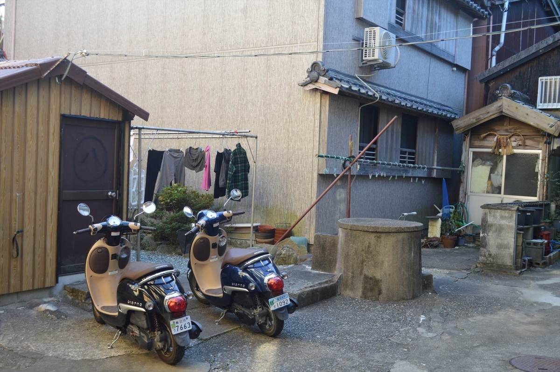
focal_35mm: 39
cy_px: 186
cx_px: 280
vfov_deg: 34.2
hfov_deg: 49.6
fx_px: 606
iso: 400
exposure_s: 1/125
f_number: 5.6
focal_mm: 26
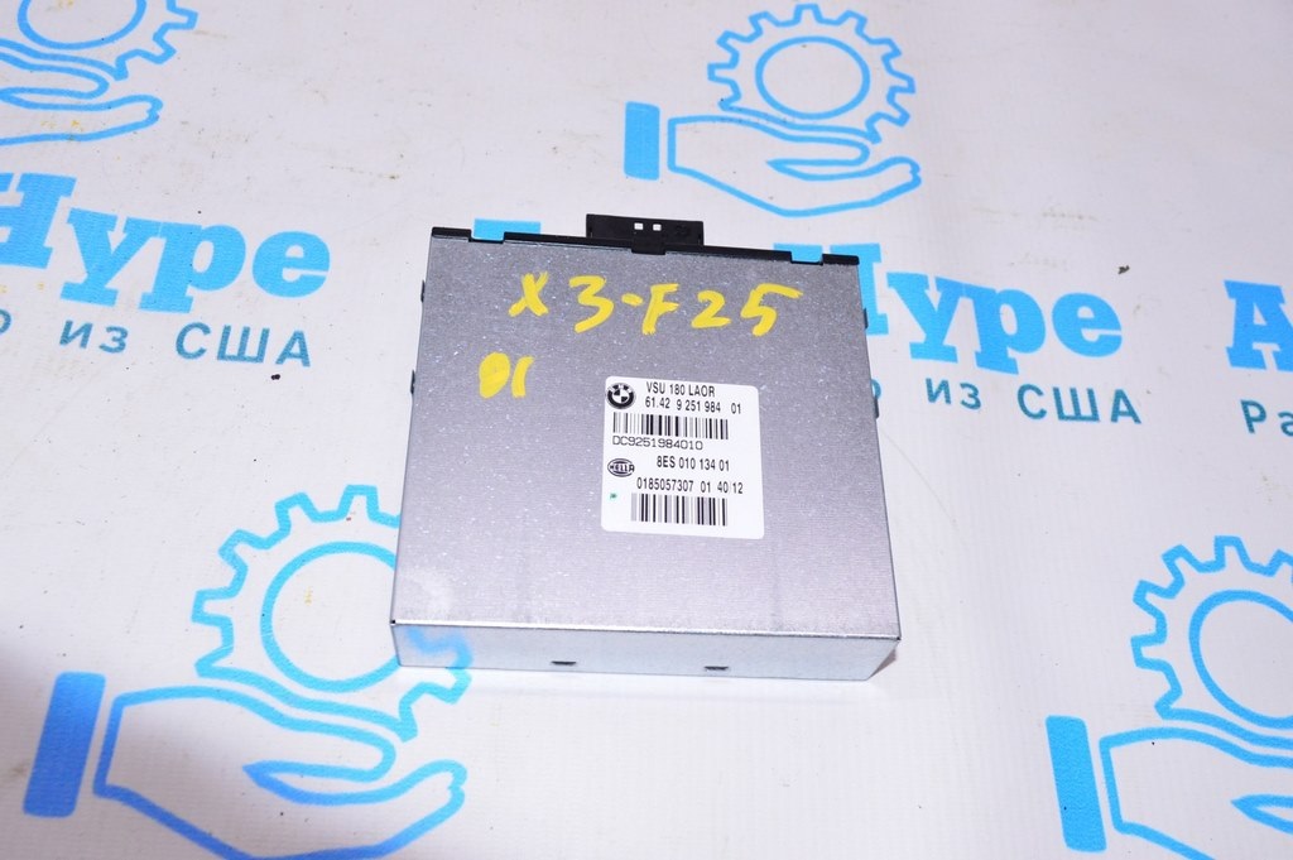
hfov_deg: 55.1
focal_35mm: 34
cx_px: 646
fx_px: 1238
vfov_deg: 38.3
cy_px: 430
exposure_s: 1/200
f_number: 8
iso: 1600
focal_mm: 23
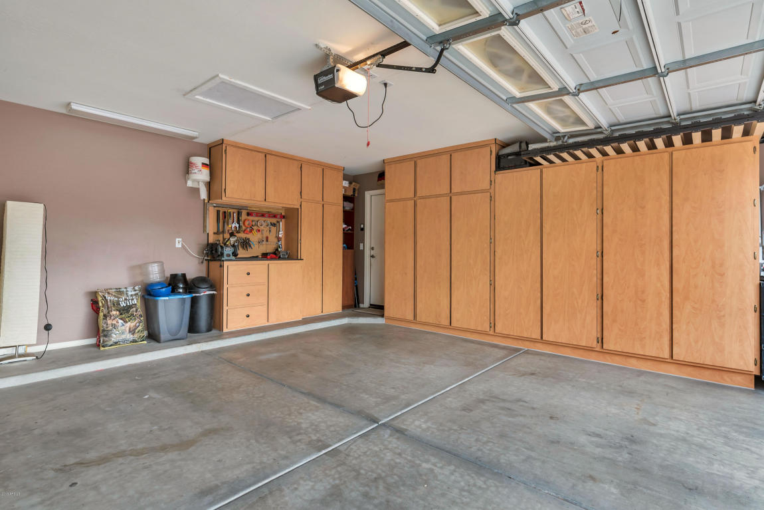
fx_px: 361
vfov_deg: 70.5
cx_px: 382
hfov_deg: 93.3
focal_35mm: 17
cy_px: 255
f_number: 4.5
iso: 400
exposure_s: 1/80
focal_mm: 17
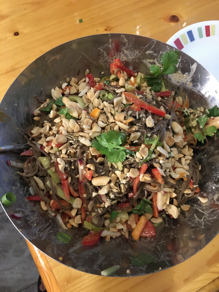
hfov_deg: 48.2
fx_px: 245
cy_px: 146
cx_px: 110
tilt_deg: -73.3
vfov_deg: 61.7
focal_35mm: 29
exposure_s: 1/15
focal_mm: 4.15
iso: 320
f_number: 2.2
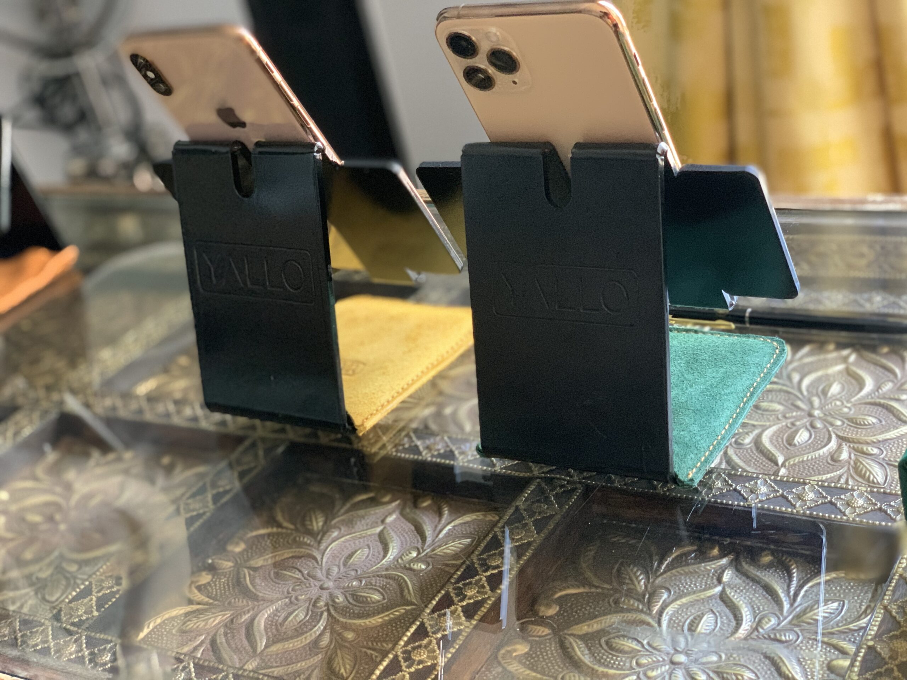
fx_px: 1362
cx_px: 454
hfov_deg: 36.8
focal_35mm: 52
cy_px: 340
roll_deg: +12.0
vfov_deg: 28.0
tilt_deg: -24.7
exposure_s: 1/48
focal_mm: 6
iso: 400
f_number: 2.4
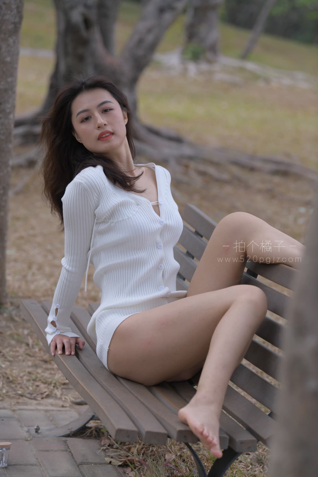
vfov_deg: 20.0
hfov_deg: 13.4
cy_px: 238
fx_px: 1351
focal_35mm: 102
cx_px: 159
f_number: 3.5
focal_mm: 102
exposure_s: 1/400
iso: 100
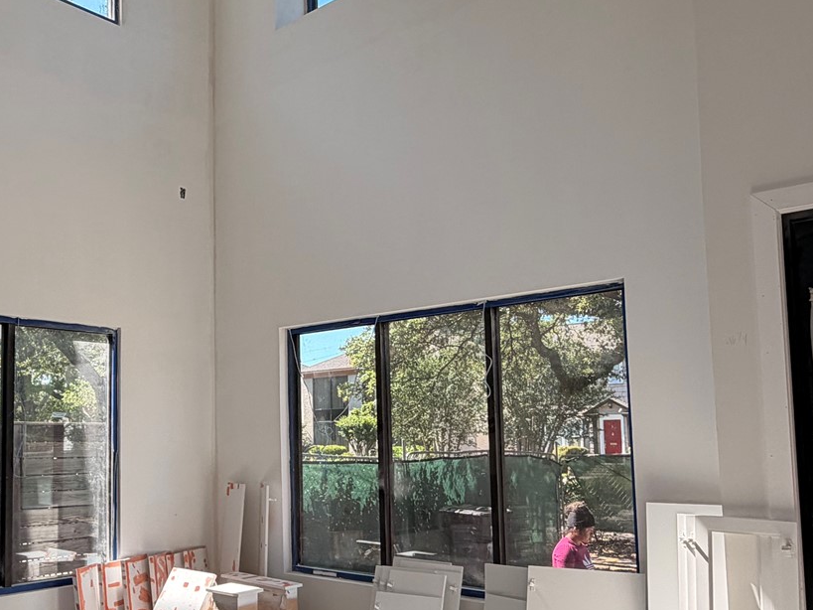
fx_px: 822
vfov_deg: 40.4
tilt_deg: +5.1
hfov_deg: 51.5
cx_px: 264
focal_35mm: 35
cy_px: 378
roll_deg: +0.9
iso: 40
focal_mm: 2.22
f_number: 2.2
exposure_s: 1/241
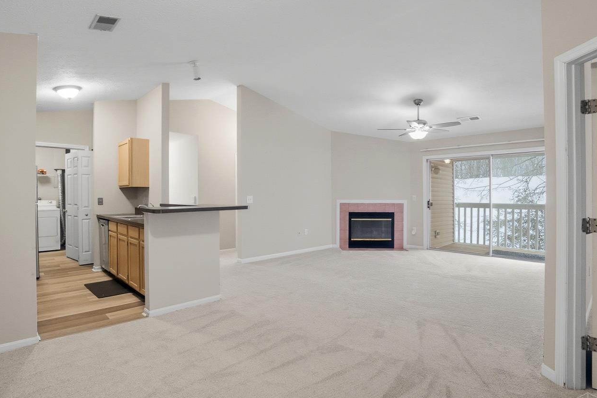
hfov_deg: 89.6
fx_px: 298
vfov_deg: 67.4
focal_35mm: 18
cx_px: 264
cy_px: 191
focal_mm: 10
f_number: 4
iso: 200
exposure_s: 1/30
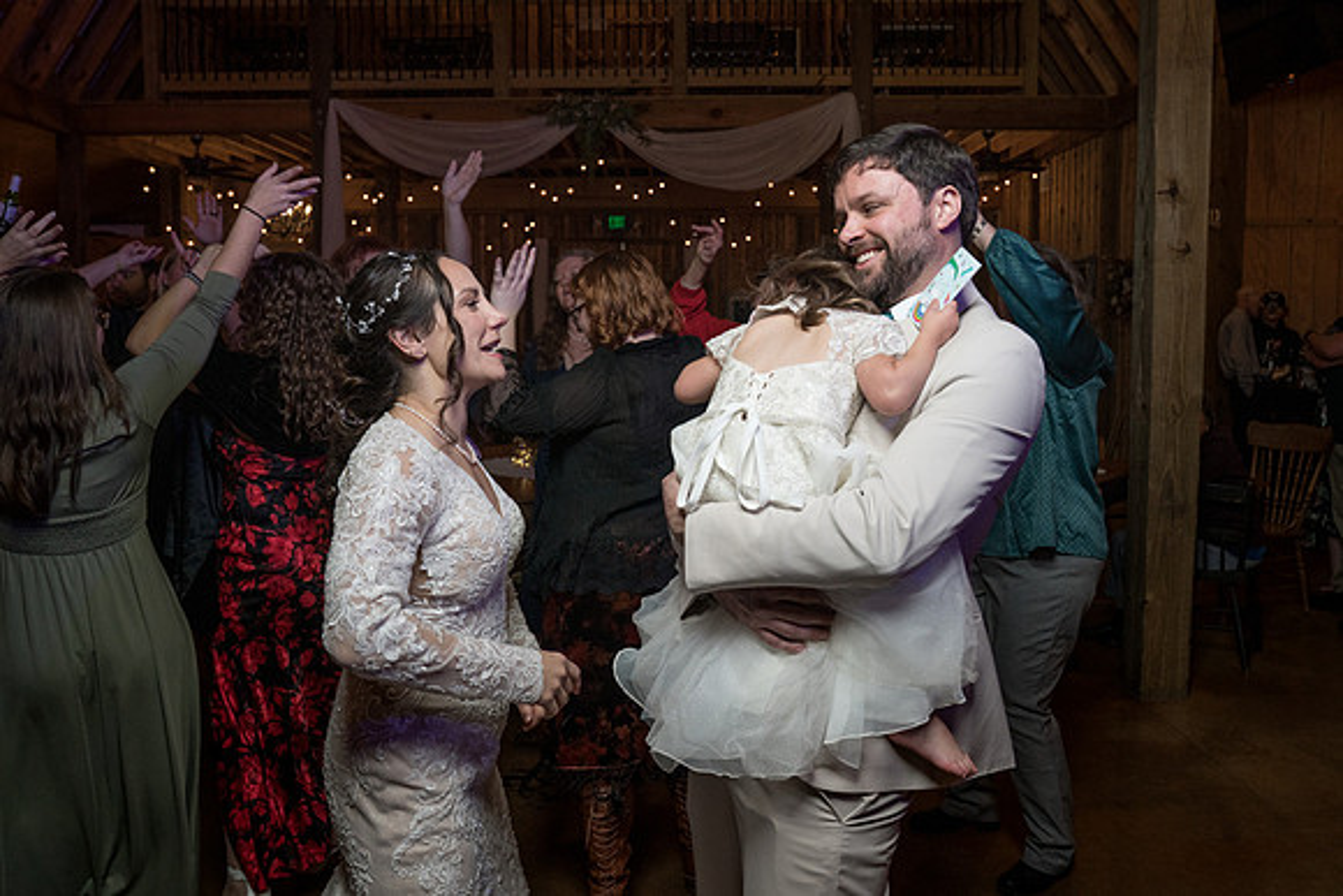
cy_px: 431
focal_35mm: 30
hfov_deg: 61.6
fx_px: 1126
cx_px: 685
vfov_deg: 43.4
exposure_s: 1/125
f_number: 5.6
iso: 2000
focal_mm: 28
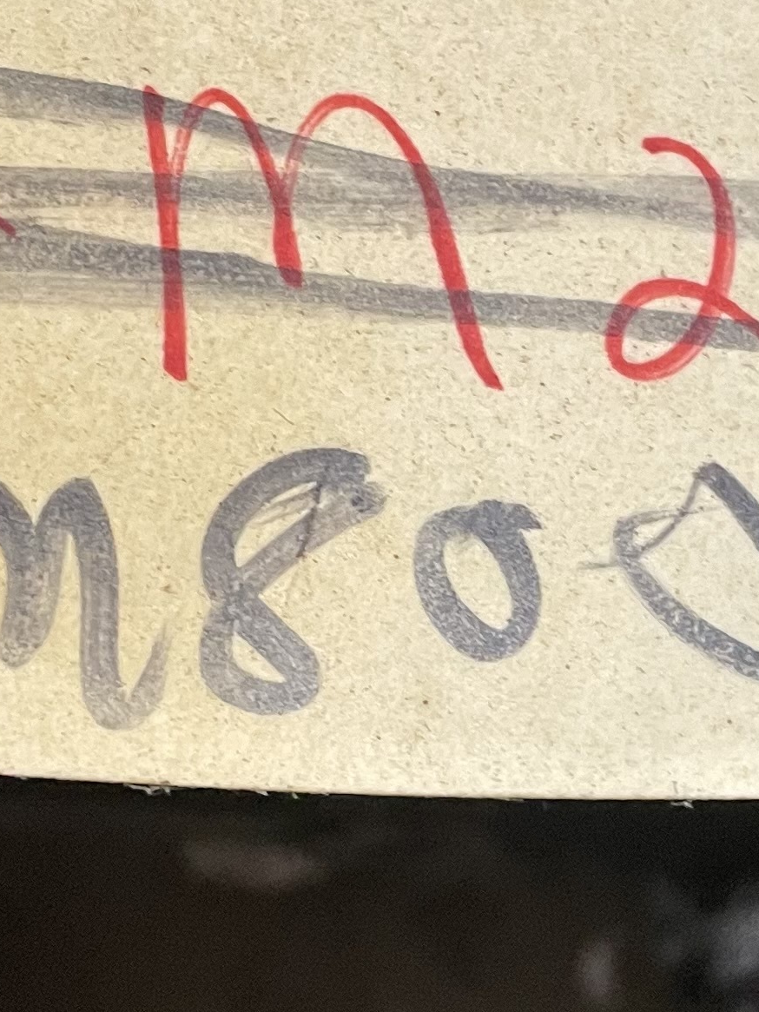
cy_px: 618
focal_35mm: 90
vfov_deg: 21.7
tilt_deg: -87.5
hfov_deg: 16.4
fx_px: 2631
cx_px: 537
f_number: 1.6
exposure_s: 1/60
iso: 200
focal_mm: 4.2
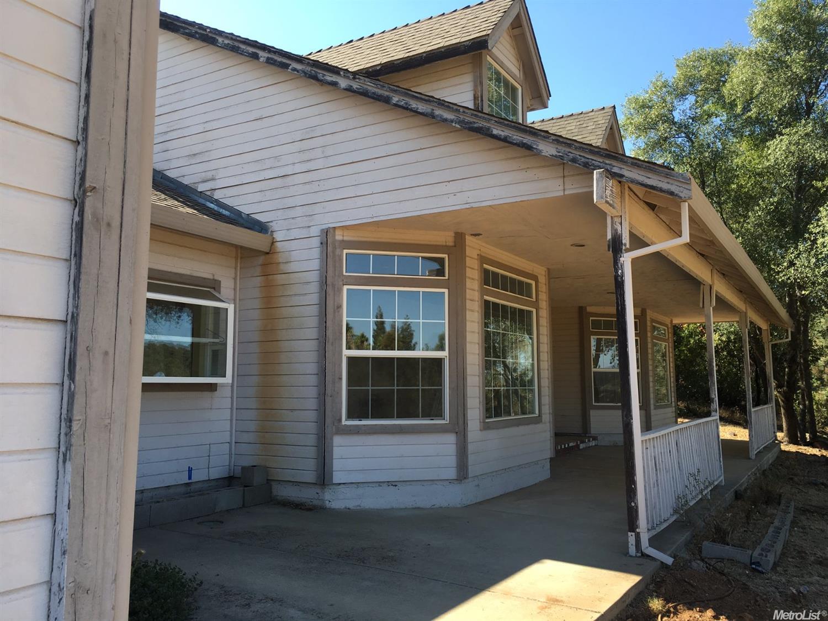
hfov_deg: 61.7
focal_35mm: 29
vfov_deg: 48.2
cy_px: 310
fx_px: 693
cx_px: 414
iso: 25
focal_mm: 4.15
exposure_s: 1/460
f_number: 2.2
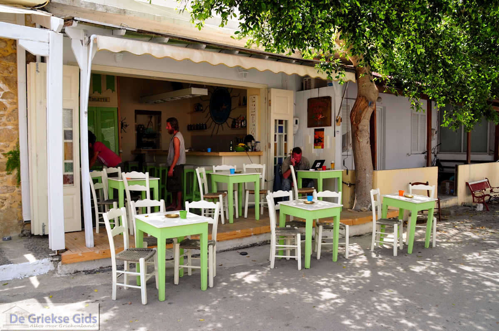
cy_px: 166
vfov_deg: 47.8
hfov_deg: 67.4
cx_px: 250
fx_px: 374
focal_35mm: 27
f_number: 11
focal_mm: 18
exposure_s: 1/100
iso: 200
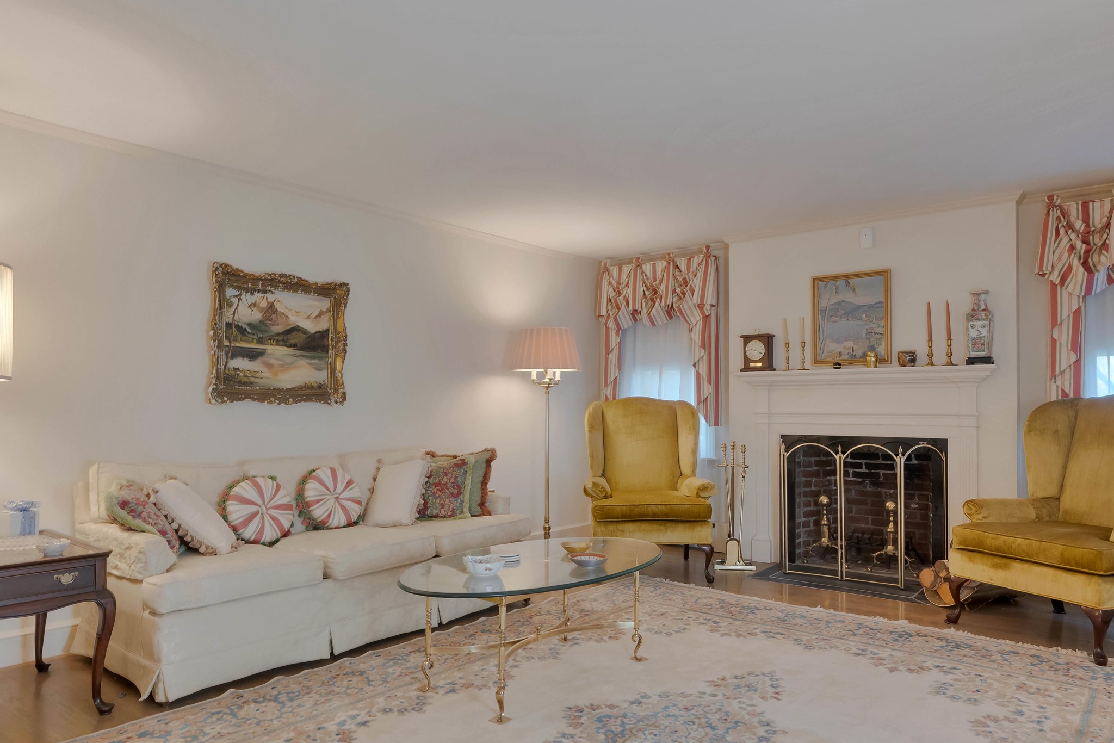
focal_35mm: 24
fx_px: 743
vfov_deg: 53.1
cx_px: 525
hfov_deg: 73.7
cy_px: 405
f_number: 8
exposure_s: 1/125
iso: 800
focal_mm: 16
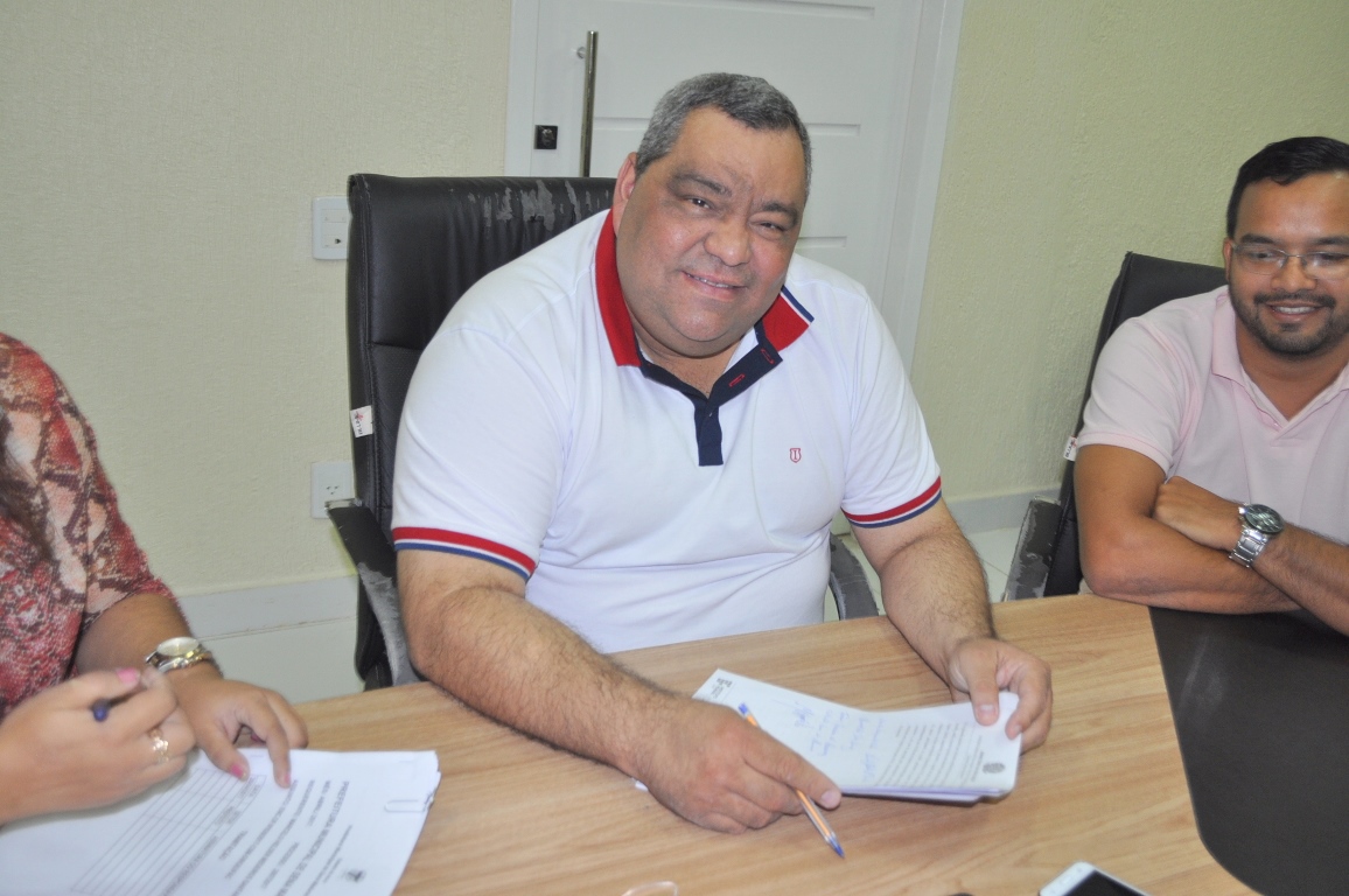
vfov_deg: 34.1
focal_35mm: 39
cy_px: 448
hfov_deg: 49.6
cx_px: 674
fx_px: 1460
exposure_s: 1/60
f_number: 4.2
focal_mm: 26
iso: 500
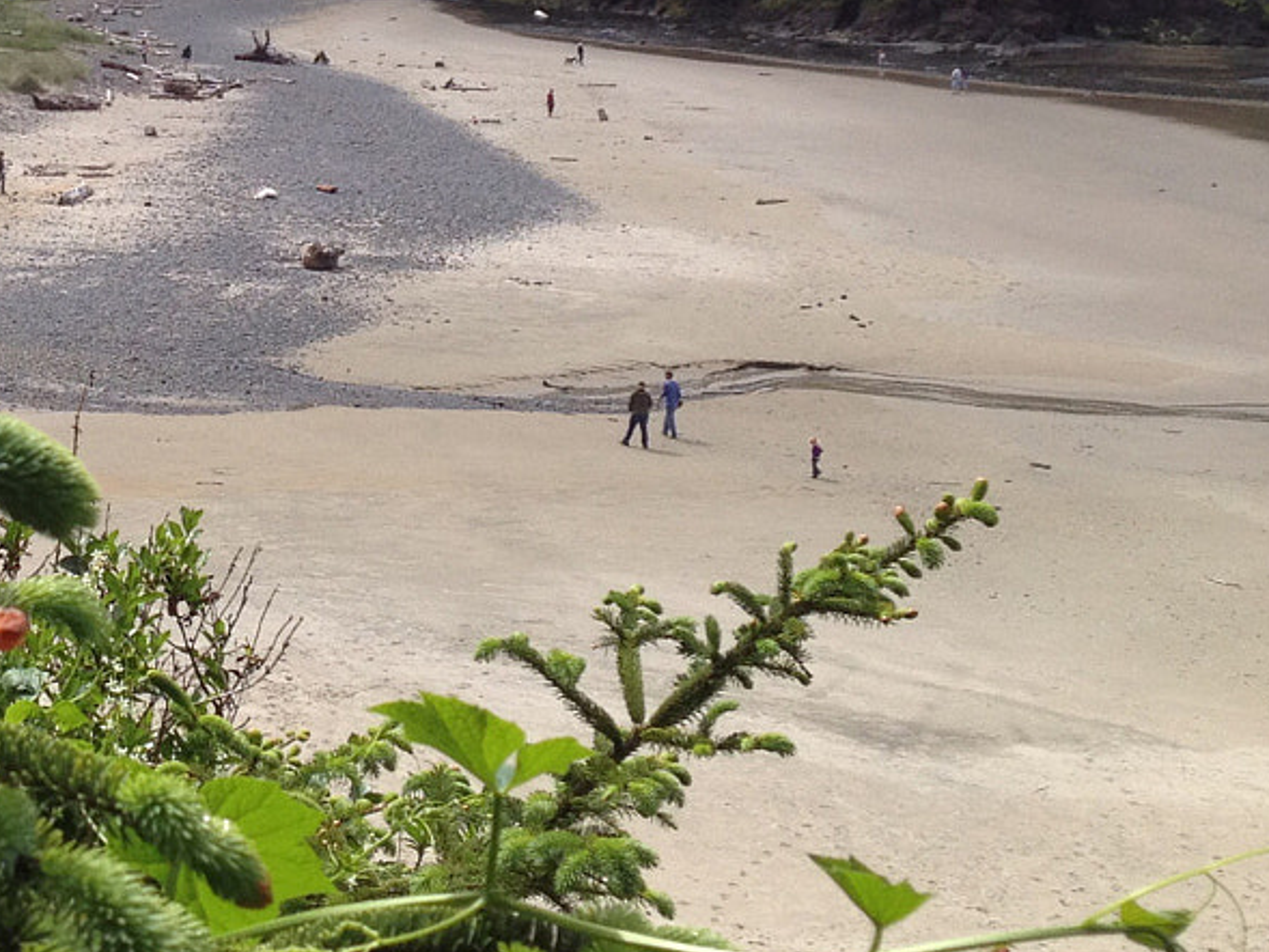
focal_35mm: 95
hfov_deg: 20.1
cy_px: -19
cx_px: 56
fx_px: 3483
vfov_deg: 15.3
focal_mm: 4.28
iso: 50
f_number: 2.4
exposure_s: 1/1493
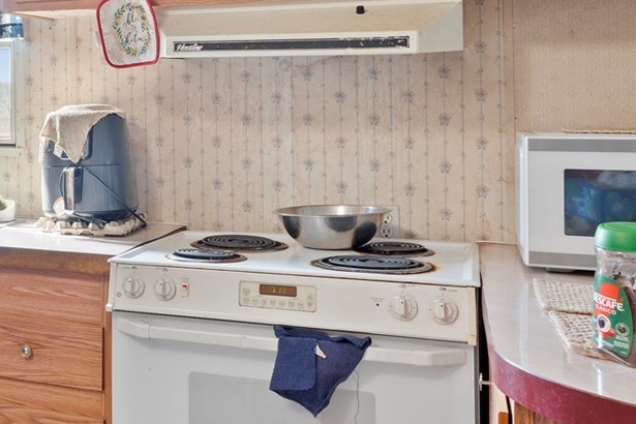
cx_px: -24
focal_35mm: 53
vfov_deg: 25.3
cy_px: 112
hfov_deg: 33.7
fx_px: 936
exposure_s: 5
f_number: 8
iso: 100
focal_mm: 16
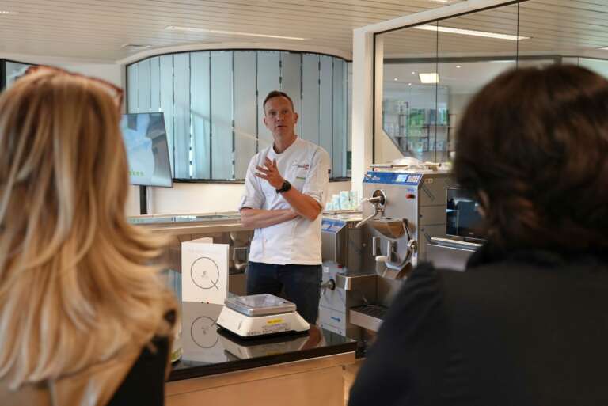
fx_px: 693
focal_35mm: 41
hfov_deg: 47.4
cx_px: 304
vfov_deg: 32.7
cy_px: 203
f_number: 4
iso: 1000
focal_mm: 41
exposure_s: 1/160
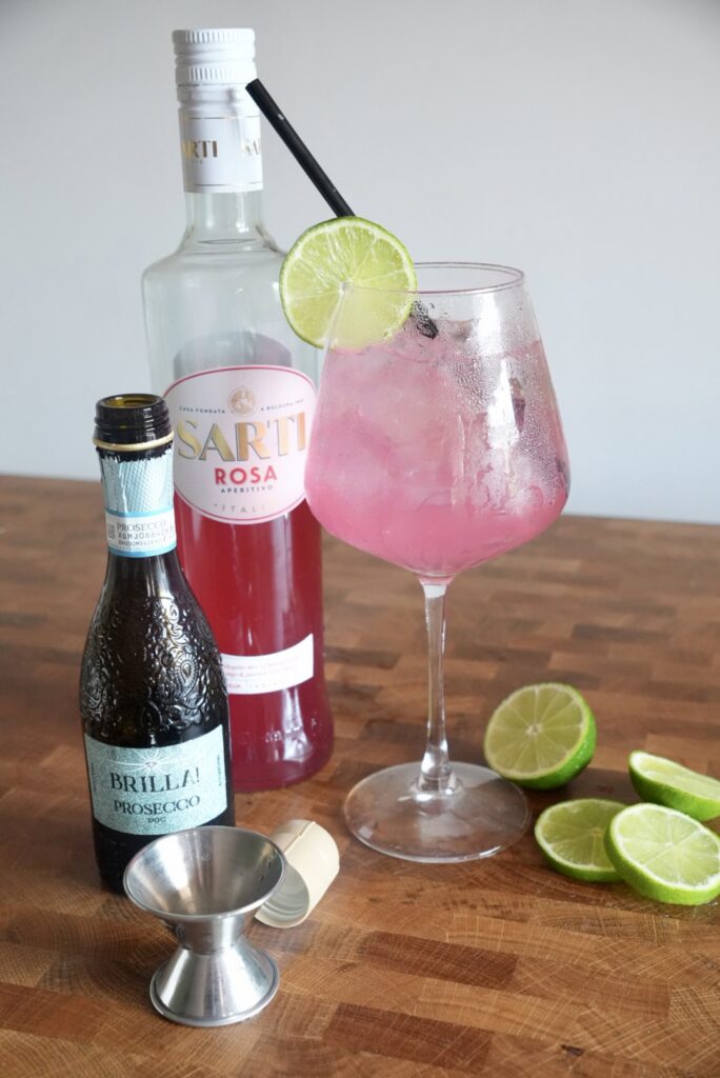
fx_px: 1303
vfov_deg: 44.9
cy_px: 539
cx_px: 360
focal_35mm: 44
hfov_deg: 30.9
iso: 3200
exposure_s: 1/125
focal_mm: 29
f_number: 5
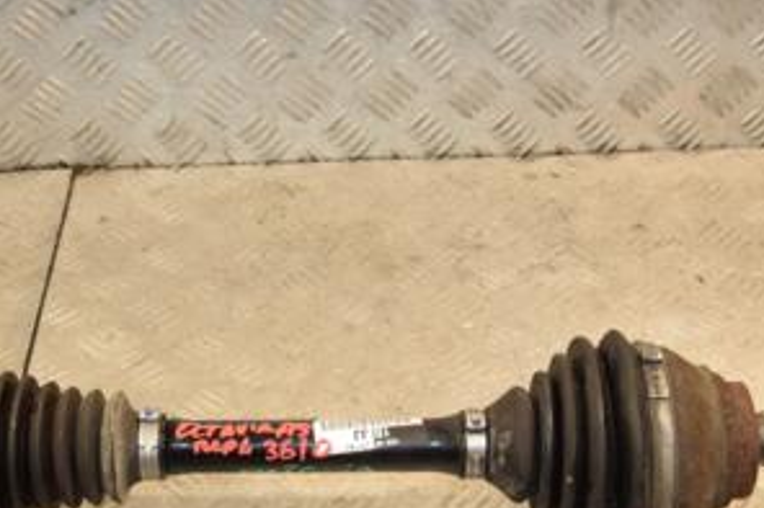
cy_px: 266
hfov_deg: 27.7
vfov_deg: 18.6
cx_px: 317
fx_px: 1548
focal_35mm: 73
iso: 800
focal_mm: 24
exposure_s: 1/200
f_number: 5.6
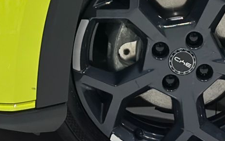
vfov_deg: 6.1
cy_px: -130
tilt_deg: -11.7
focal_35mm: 210
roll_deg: -0.3
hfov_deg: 10.0
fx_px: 1288
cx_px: 122
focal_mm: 6.86
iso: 125
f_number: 1.78
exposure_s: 1/120
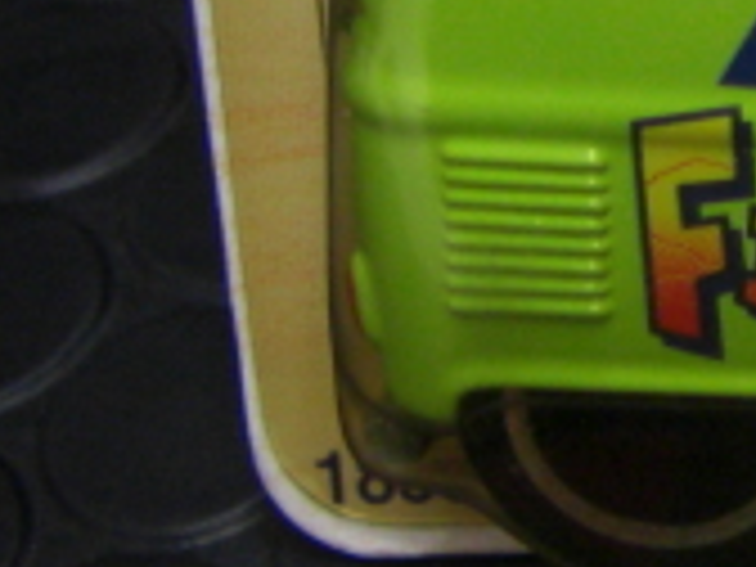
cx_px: 1318
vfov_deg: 10.1
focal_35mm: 145
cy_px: -122
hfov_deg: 12.5
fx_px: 3167
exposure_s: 1/40
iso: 200
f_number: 3.4
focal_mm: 6.3
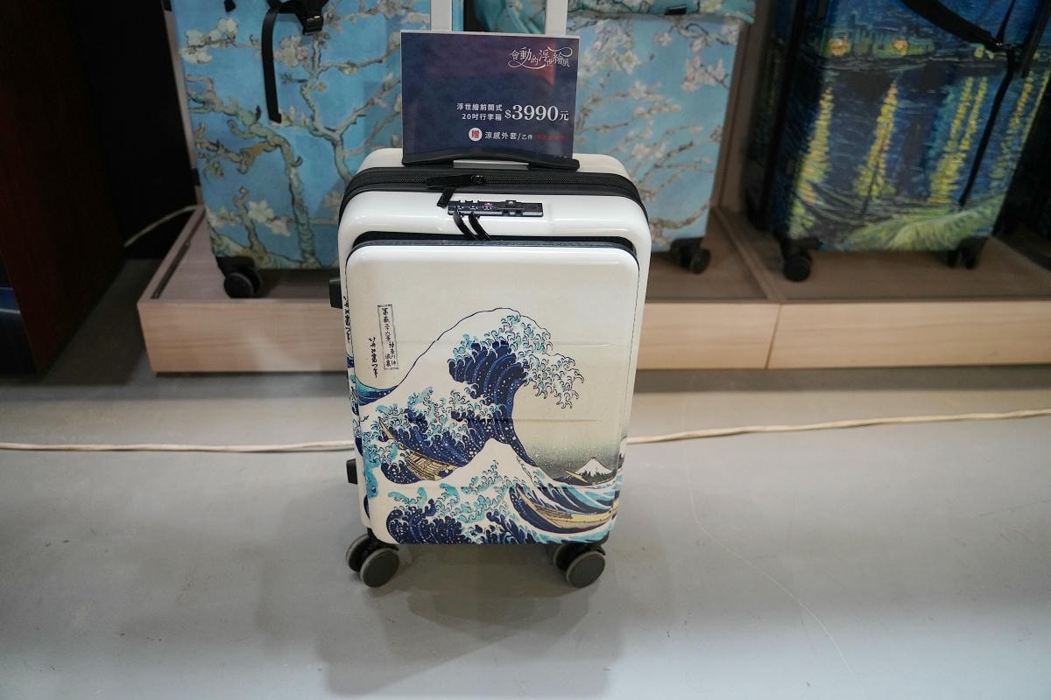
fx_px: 817
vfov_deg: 46.4
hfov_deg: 65.5
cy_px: 350
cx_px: 526
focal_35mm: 28
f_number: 2.8
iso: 2000
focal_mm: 28
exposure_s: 1/160
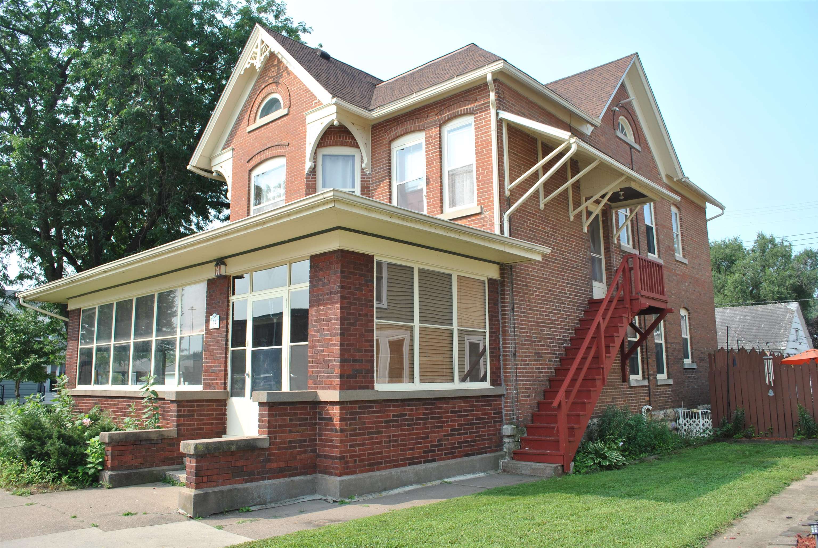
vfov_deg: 48.0
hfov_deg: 67.3
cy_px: 274
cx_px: 409
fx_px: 614
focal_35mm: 27
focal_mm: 18
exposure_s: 1/200
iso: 100
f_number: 6.3
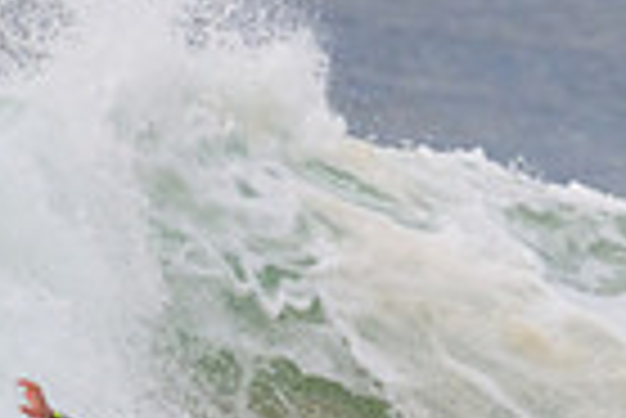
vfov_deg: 0.3
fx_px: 70724
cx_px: 350
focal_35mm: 4063
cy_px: 625
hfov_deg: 0.5
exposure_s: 1/2000
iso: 900
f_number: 11
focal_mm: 800
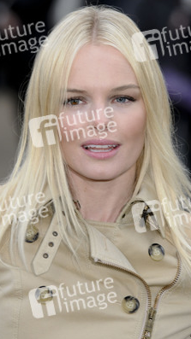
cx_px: 98
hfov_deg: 4.9
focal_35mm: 246
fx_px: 2213
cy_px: 170
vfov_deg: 8.8
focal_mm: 155
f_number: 4.5
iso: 320
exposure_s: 1/160
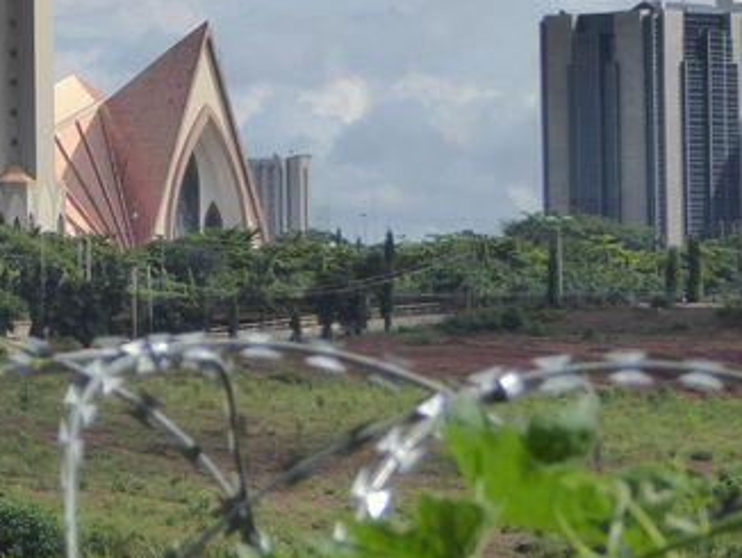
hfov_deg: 6.9
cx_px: -89
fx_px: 6156
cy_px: 116
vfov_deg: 5.2
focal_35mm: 287
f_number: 5.1
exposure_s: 1/800
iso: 160
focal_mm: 19
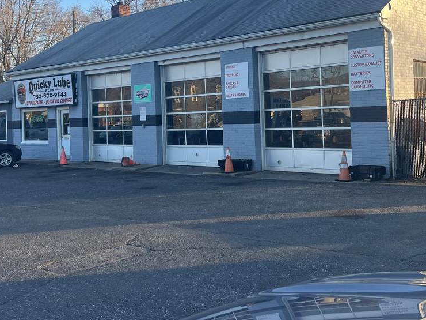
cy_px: 109
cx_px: 224
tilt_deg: +0.3
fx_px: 554
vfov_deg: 31.9
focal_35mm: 45
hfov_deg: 42.1
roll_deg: +2.8
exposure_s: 1/814
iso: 50
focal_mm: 5.7
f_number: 1.5
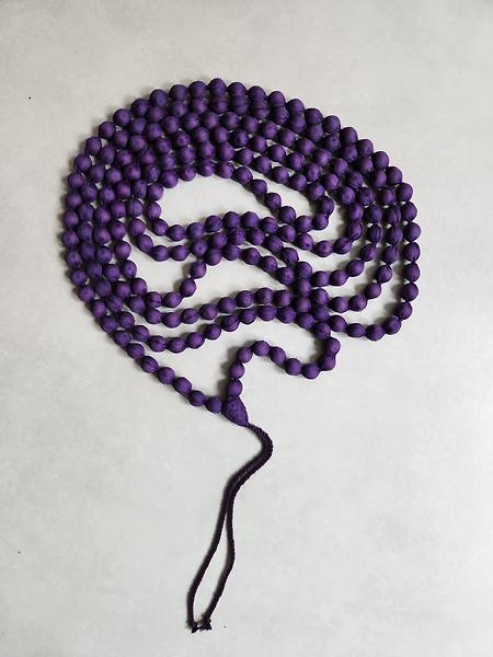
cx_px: 246
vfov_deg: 73.9
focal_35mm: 23
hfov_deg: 58.9
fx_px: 437
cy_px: 328
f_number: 1.8
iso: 200
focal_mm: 5.4
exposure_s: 1/120
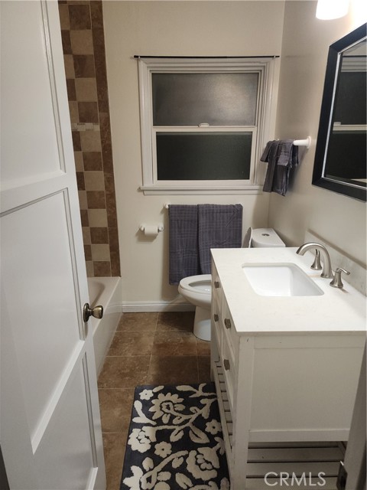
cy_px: 245
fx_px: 325
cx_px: 184
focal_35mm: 23
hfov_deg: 58.9
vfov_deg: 73.9
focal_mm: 6.4
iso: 160
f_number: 1.8
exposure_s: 1/120
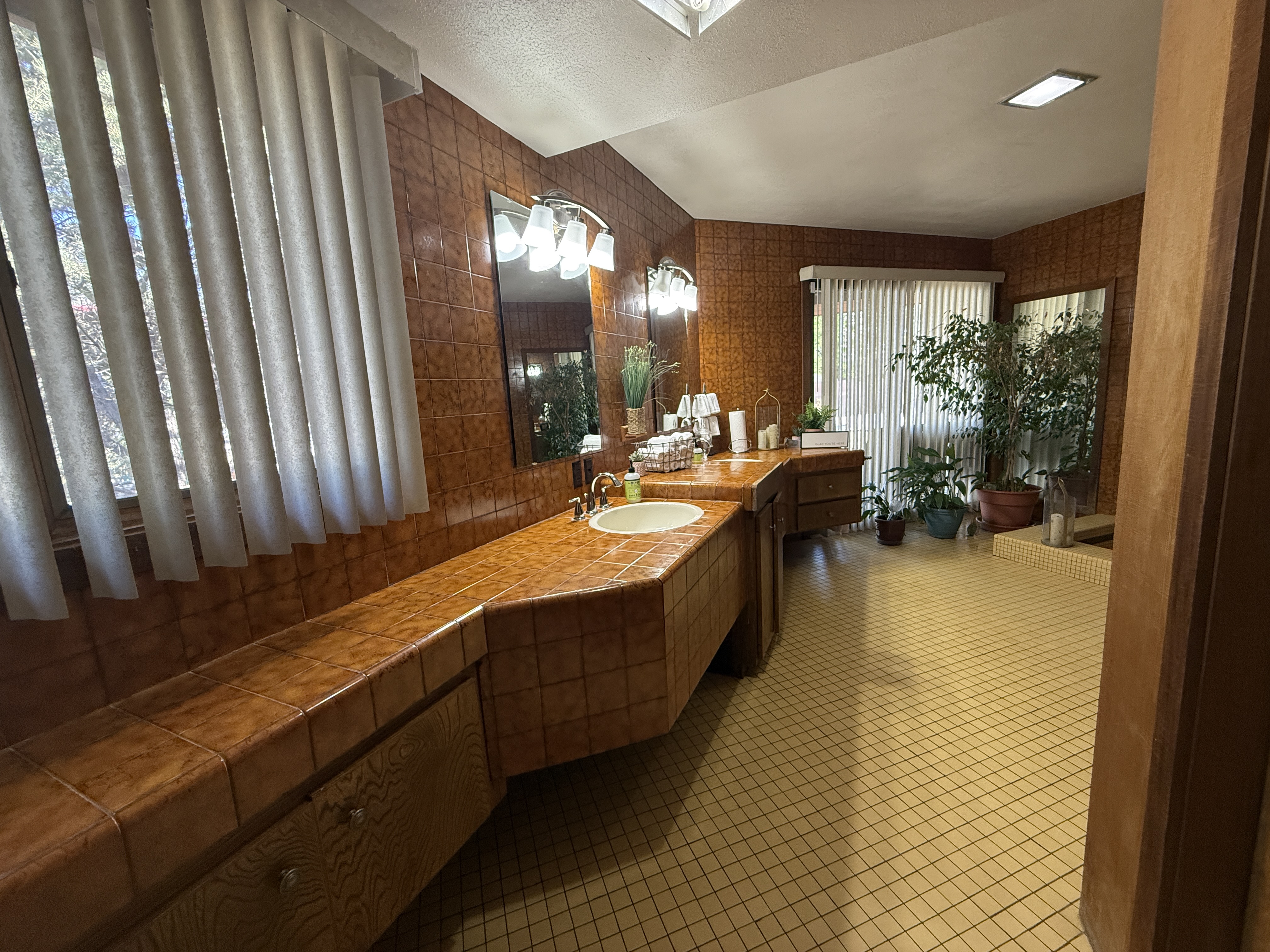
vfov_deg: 85.7
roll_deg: +2.7
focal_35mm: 14
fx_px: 514
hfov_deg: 102.1
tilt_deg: -9.2
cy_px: 476
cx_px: 635
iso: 320
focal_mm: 2.22
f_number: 2.2
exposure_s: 1/120
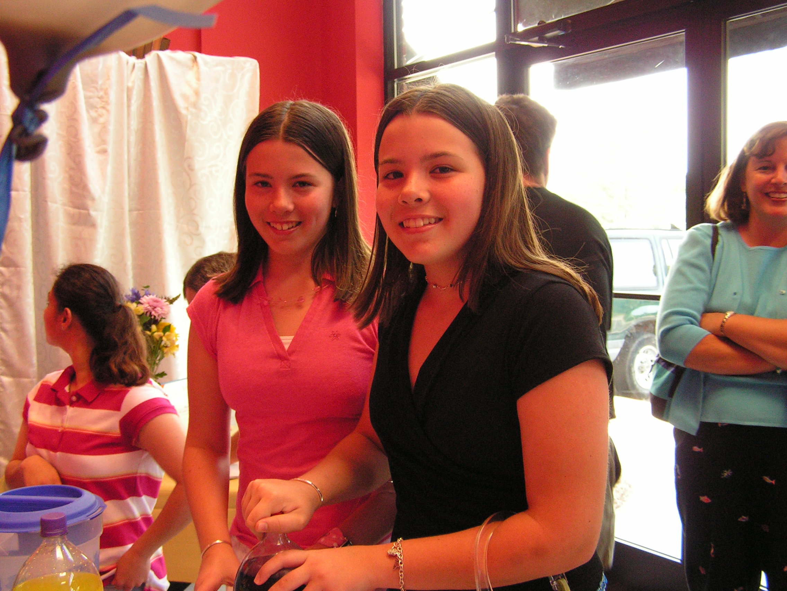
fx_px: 864
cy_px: 296
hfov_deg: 49.0
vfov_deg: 37.7
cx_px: 394
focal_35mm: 38
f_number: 2.8
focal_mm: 6.3
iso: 160
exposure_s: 1/40
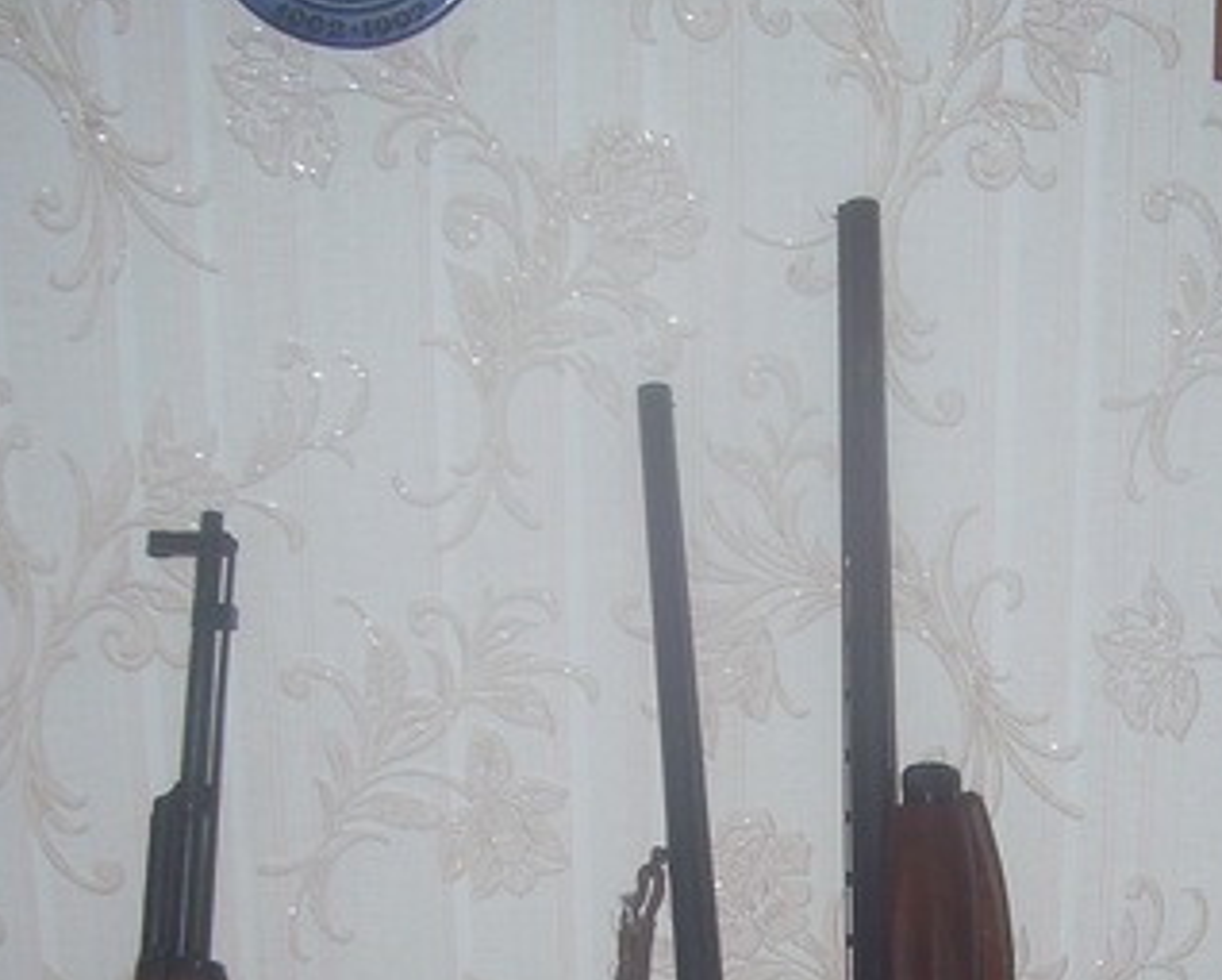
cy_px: 1076
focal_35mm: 73
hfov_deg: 25.9
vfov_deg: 20.1
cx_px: 805
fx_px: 2643
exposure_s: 1/60
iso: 80
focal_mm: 5.6
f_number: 2.7
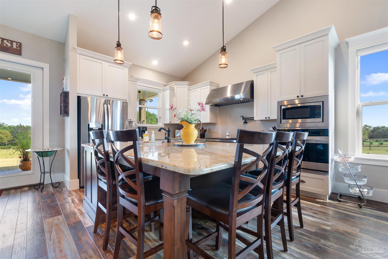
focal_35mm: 15
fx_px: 162
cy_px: 130
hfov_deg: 100.4
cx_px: 194
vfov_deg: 77.3
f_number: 10
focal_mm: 10
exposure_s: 1/8
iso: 400
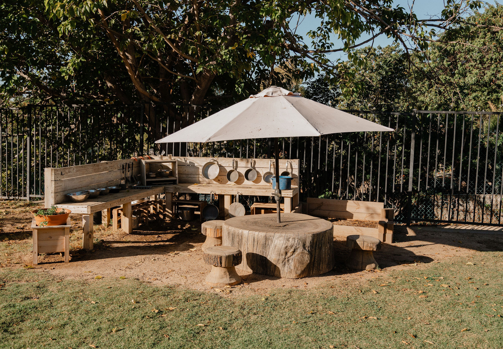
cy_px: 170
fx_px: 495
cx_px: 272
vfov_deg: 38.9
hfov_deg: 53.8
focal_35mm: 35
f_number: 5
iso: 500
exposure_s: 1/1600
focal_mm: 32.5
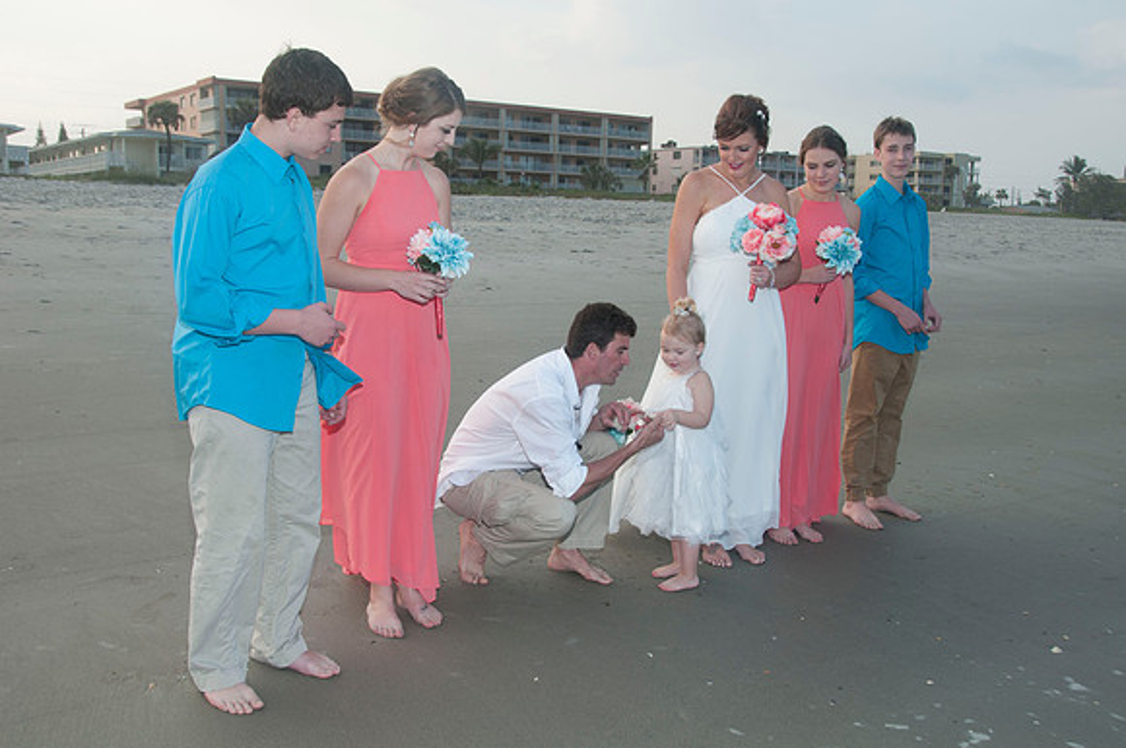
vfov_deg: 39.9
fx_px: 1031
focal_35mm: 33
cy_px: 374
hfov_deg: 57.3
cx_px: 563
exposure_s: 1/250
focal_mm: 22
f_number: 7.1
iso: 100
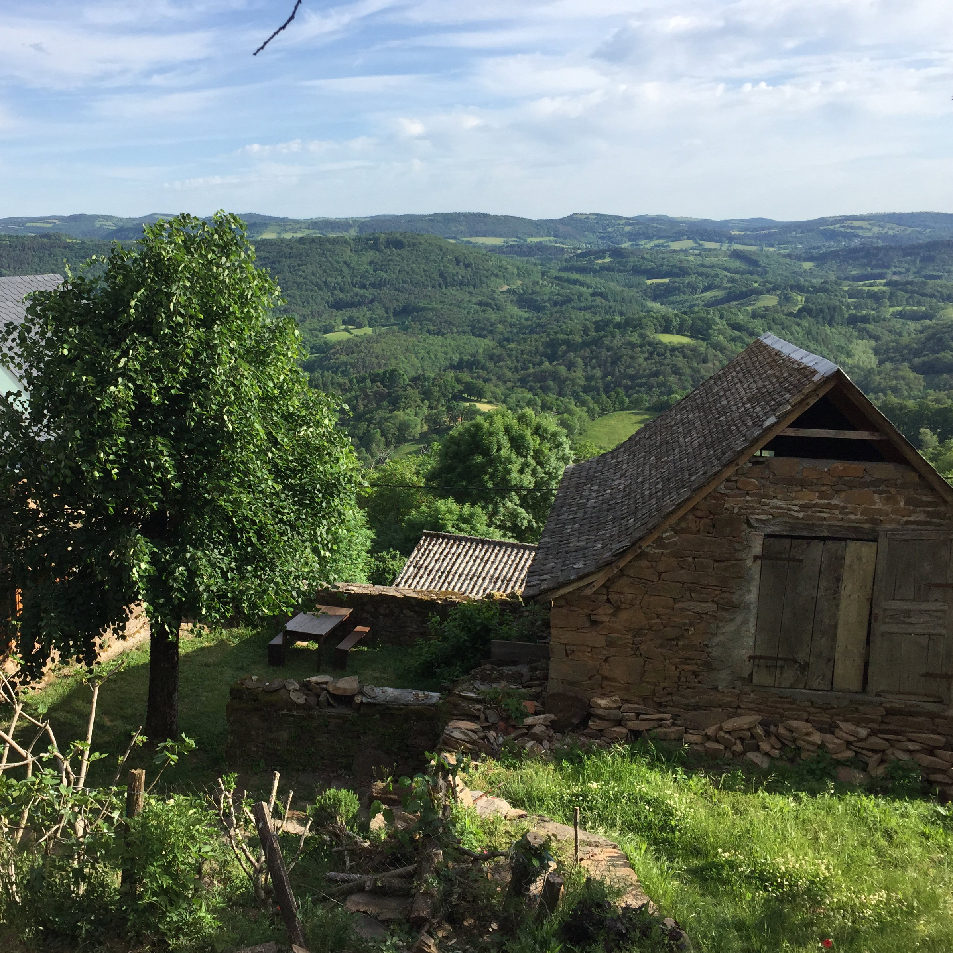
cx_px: 323
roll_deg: +0.3
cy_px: 473
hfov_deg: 46.5
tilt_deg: -11.6
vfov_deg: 47.2
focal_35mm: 35
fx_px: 1090
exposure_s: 1/1799
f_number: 2.2
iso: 32
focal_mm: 4.15
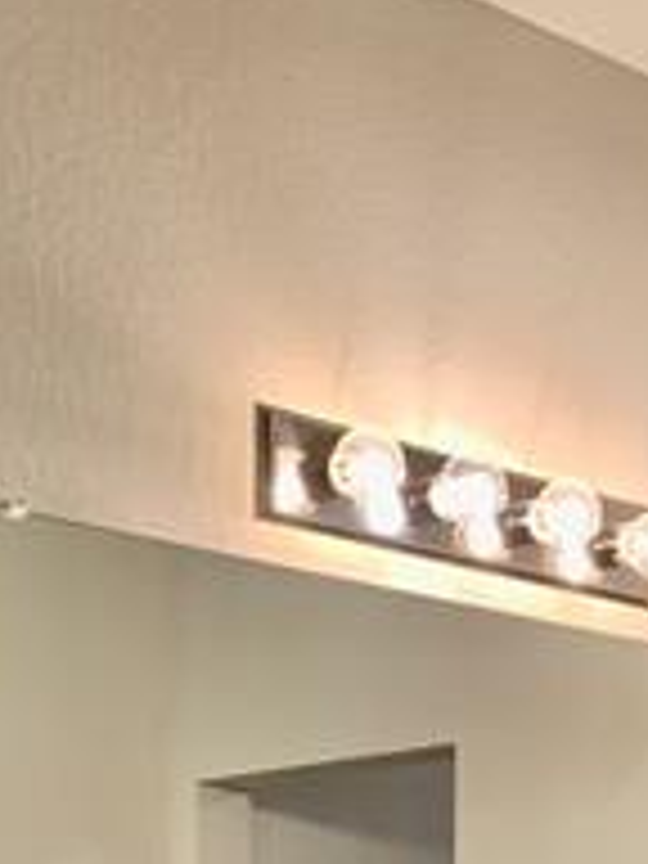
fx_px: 2596
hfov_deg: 14.0
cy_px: 1557
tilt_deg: -8.2
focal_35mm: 104
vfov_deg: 16.0
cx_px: 680
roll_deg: -1.2
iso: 125
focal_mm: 4.25
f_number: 1.8
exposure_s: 1/60
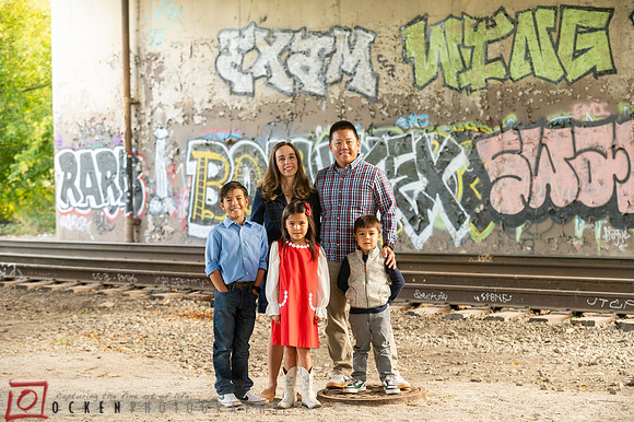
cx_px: 317
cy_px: 211
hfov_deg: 24.5
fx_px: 1457
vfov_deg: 16.5
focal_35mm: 83
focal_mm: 82
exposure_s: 1/100
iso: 400
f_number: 3.5
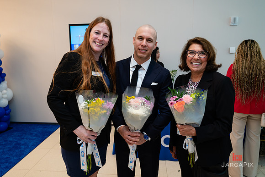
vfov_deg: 45.9
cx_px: 126
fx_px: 208
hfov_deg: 64.9
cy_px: 84
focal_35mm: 28
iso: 400
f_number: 4
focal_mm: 26.5
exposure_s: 1/200
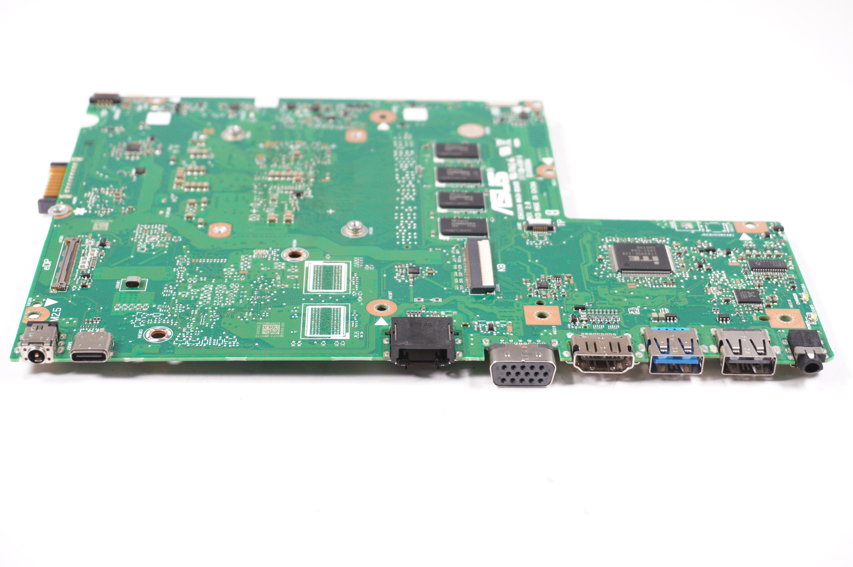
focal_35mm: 66
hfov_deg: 30.5
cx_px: 426
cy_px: 284
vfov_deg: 20.6
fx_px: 1562
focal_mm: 44
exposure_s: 1/250
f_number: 6.3
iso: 1000
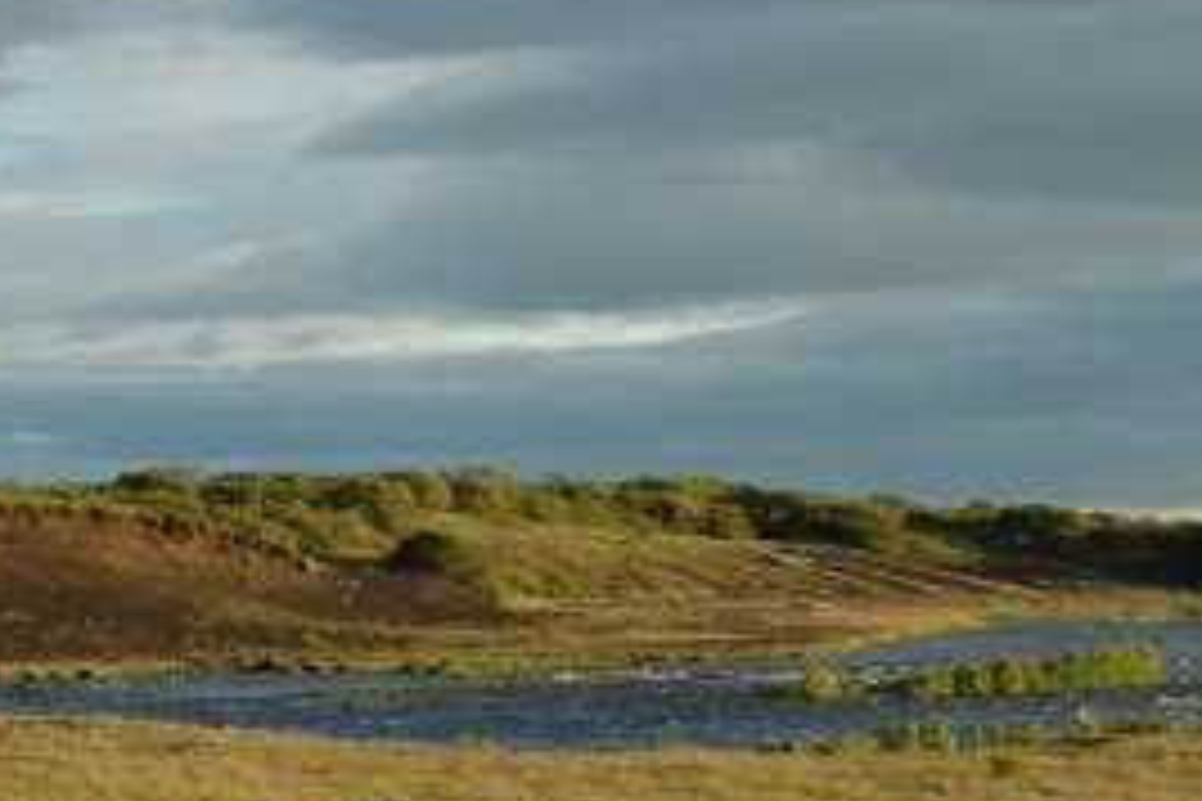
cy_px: 652
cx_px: -236
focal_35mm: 125
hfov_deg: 15.7
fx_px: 4185
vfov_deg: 10.9
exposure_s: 1/60
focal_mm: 31
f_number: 10
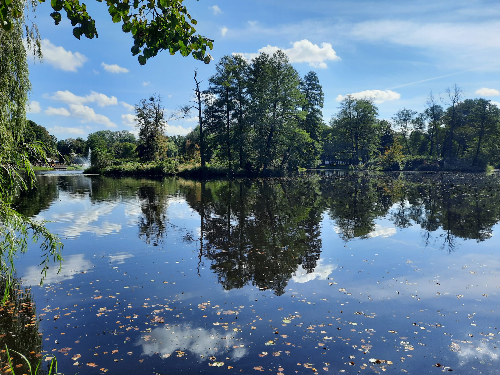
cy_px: 188
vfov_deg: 54.9
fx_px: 361
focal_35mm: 25
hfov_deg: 69.4
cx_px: 250
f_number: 2
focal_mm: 4.6
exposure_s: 1/940
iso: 32
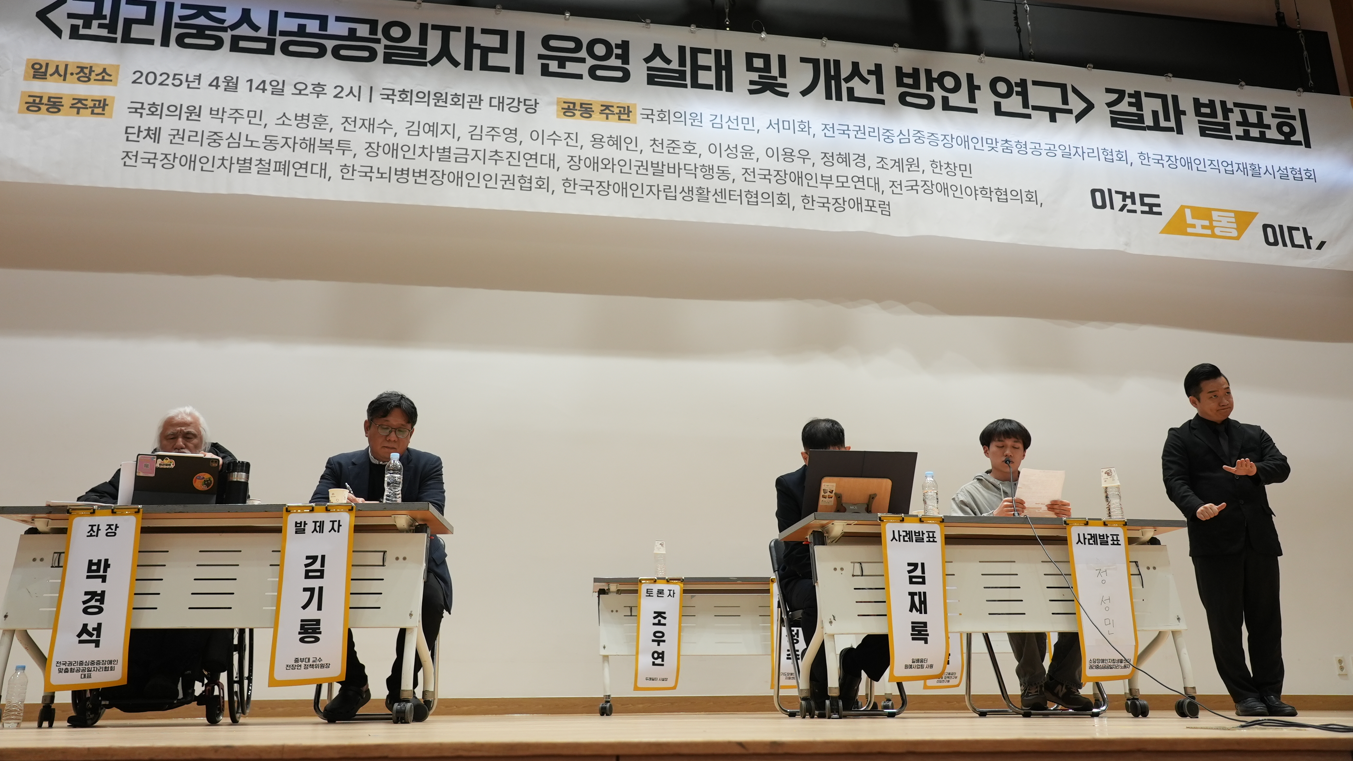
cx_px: 667
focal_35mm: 31
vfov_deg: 37.7
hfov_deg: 62.6
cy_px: 332
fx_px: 1112
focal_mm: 29
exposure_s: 1/60
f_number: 4
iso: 1600
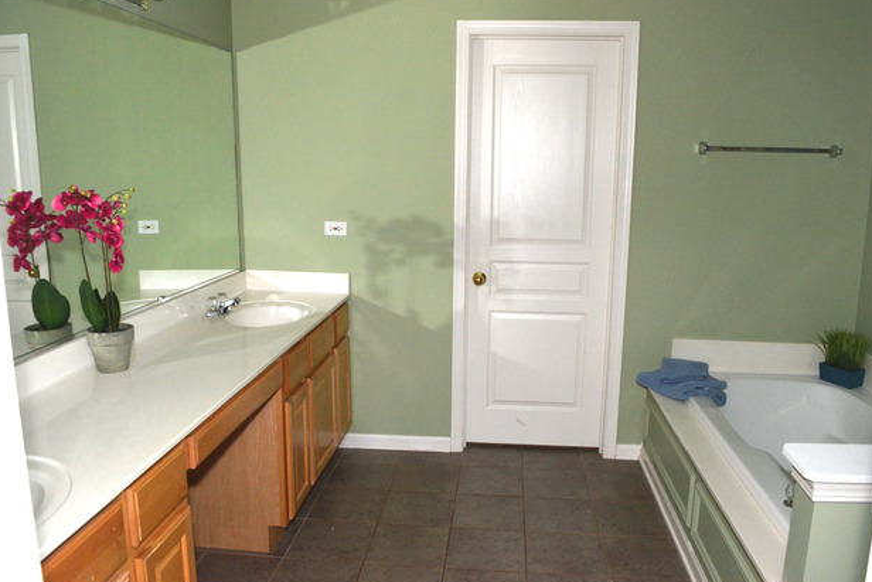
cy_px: 292
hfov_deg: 65.4
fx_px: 678
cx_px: 449
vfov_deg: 46.4
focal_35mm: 28
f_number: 8
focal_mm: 18
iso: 1250
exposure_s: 1/60
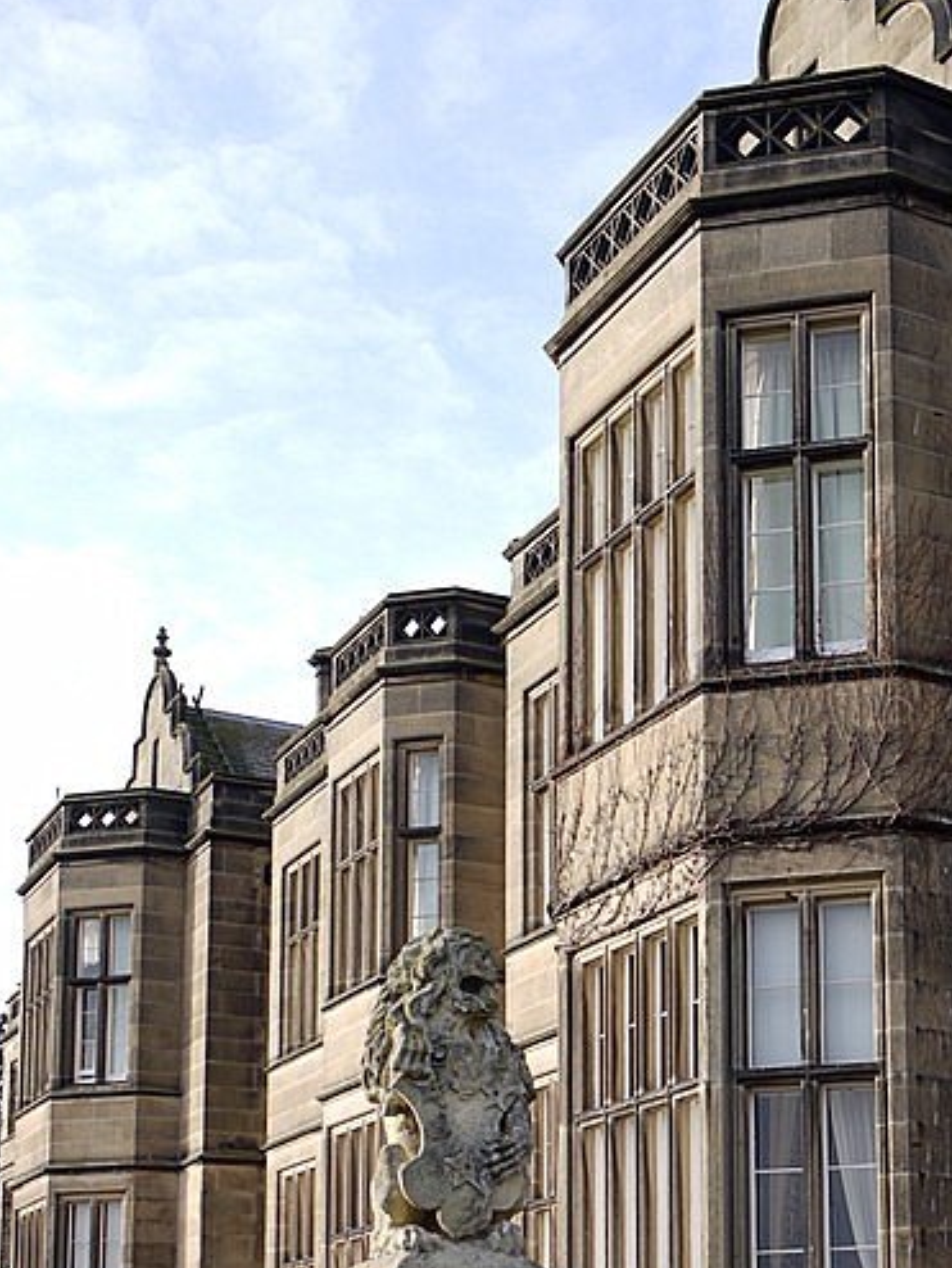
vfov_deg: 31.7
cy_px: 1132
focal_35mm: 58
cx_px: 914
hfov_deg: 24.3
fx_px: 2125
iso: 100
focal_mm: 14
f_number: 5
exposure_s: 1/160
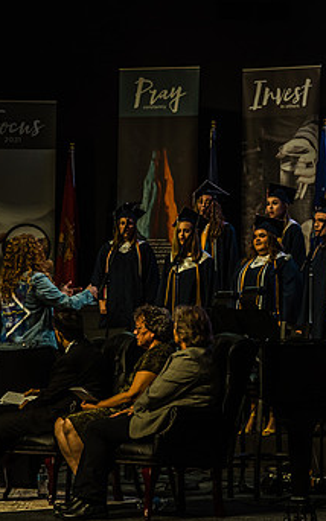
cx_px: 327
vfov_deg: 12.7
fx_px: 2344
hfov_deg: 7.9
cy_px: 265
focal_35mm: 165
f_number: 4.5
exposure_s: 1/200
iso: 800
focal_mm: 85
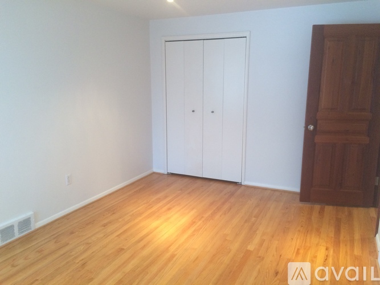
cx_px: 190
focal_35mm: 29
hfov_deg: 61.7
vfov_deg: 48.2
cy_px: 142
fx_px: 318
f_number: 2.2
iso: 125
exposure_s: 1/30
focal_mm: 4.15
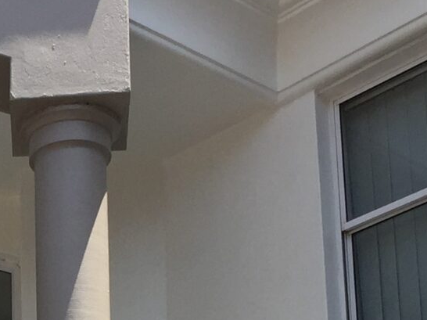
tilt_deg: +12.6
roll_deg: -2.0
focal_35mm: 136
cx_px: -178
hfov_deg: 13.8
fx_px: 1677
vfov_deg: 10.3
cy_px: 581
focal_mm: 4.15
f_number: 2.2
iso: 32
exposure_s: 1/1199
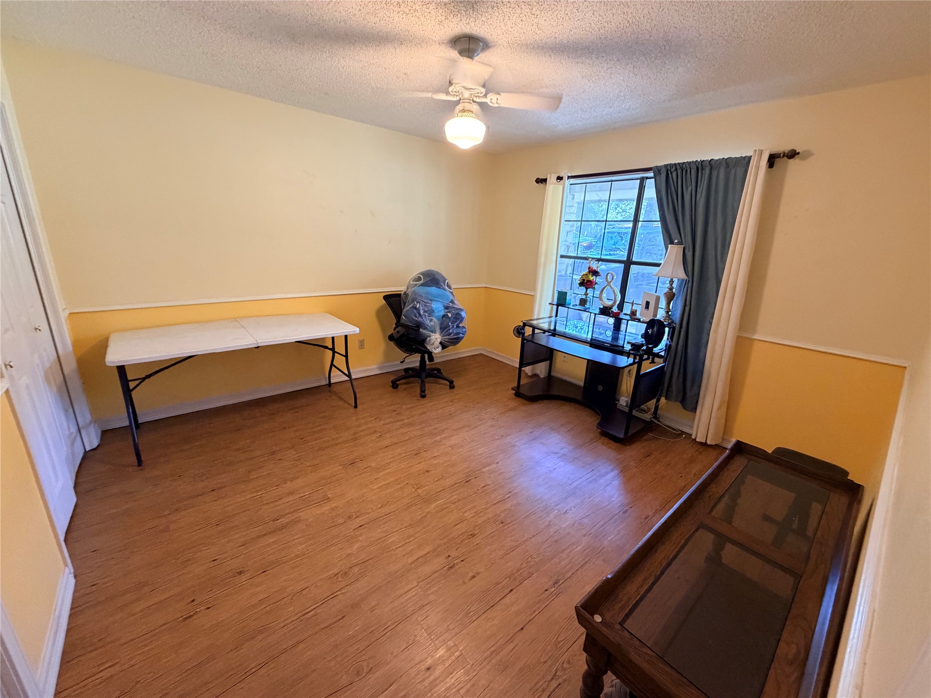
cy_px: 349
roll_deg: -2.0
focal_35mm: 14
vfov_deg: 85.7
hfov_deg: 102.1
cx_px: 466
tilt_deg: -16.3
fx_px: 377
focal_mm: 2.22
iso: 400
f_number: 2.2
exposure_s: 1/60
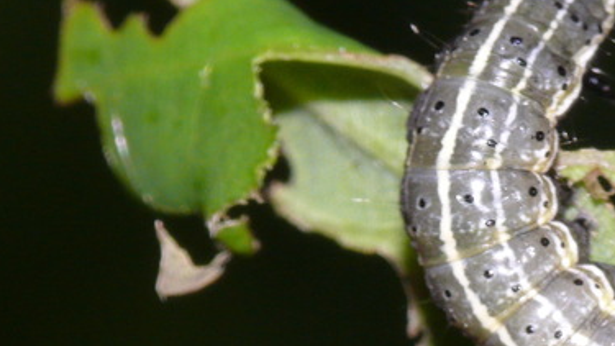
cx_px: 537
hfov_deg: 3.7
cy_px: 166
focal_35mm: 590
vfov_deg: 2.1
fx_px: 9622
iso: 200
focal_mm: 50.3
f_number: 11
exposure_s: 1/640
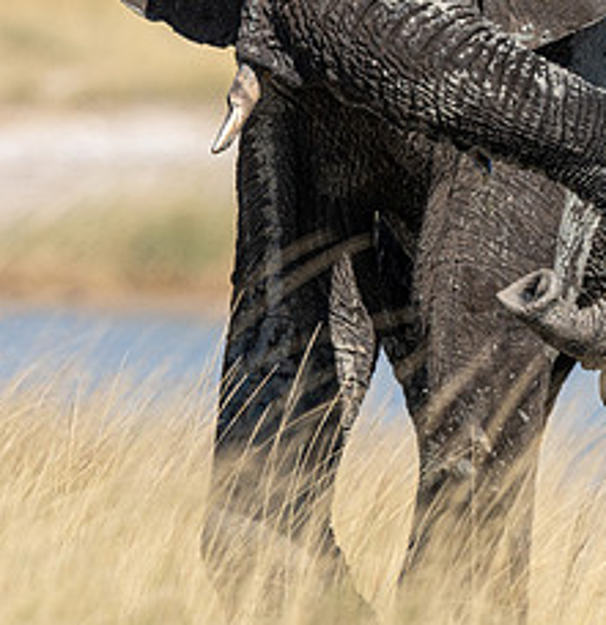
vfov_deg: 0.9
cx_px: 338
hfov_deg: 0.9
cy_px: -126
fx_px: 40546
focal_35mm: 2015
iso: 100
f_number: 5
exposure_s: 1/800
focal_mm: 600
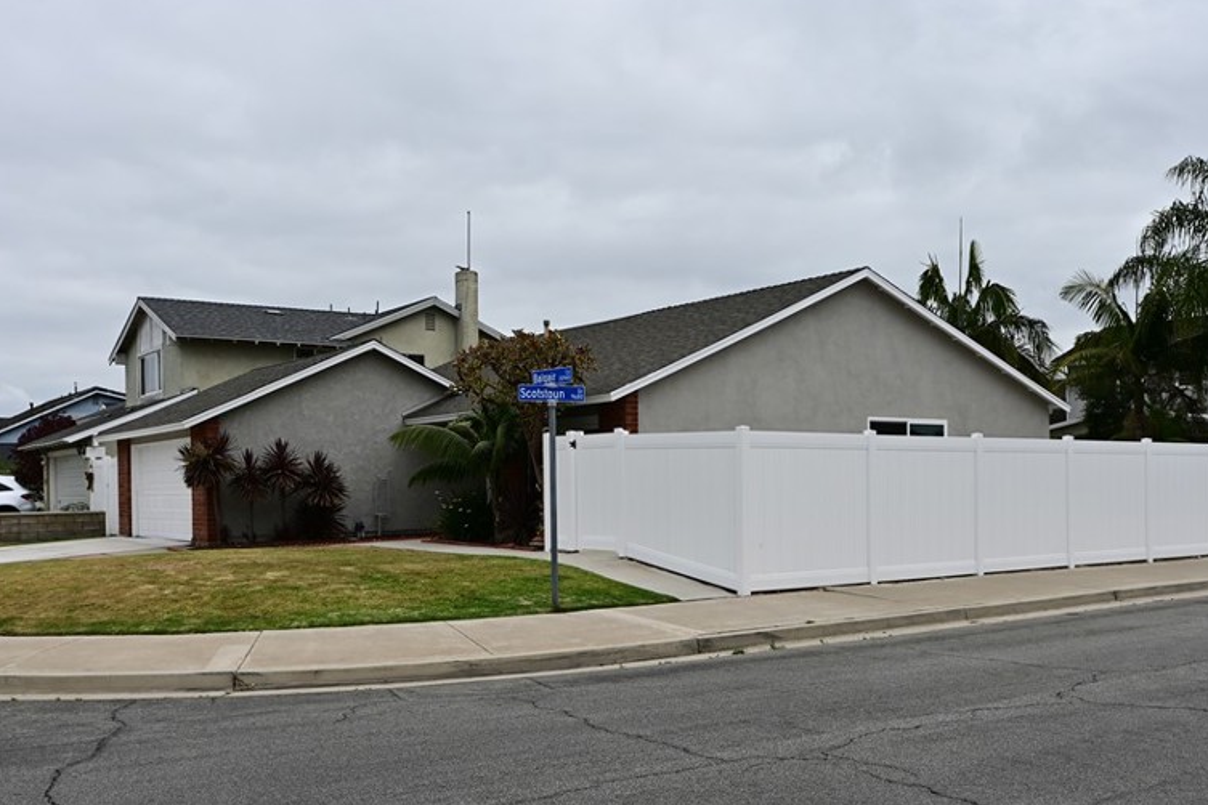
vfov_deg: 38.0
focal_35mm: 35
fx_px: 1164
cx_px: 613
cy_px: 485
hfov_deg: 54.9
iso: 110
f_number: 11
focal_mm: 17
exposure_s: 1/250
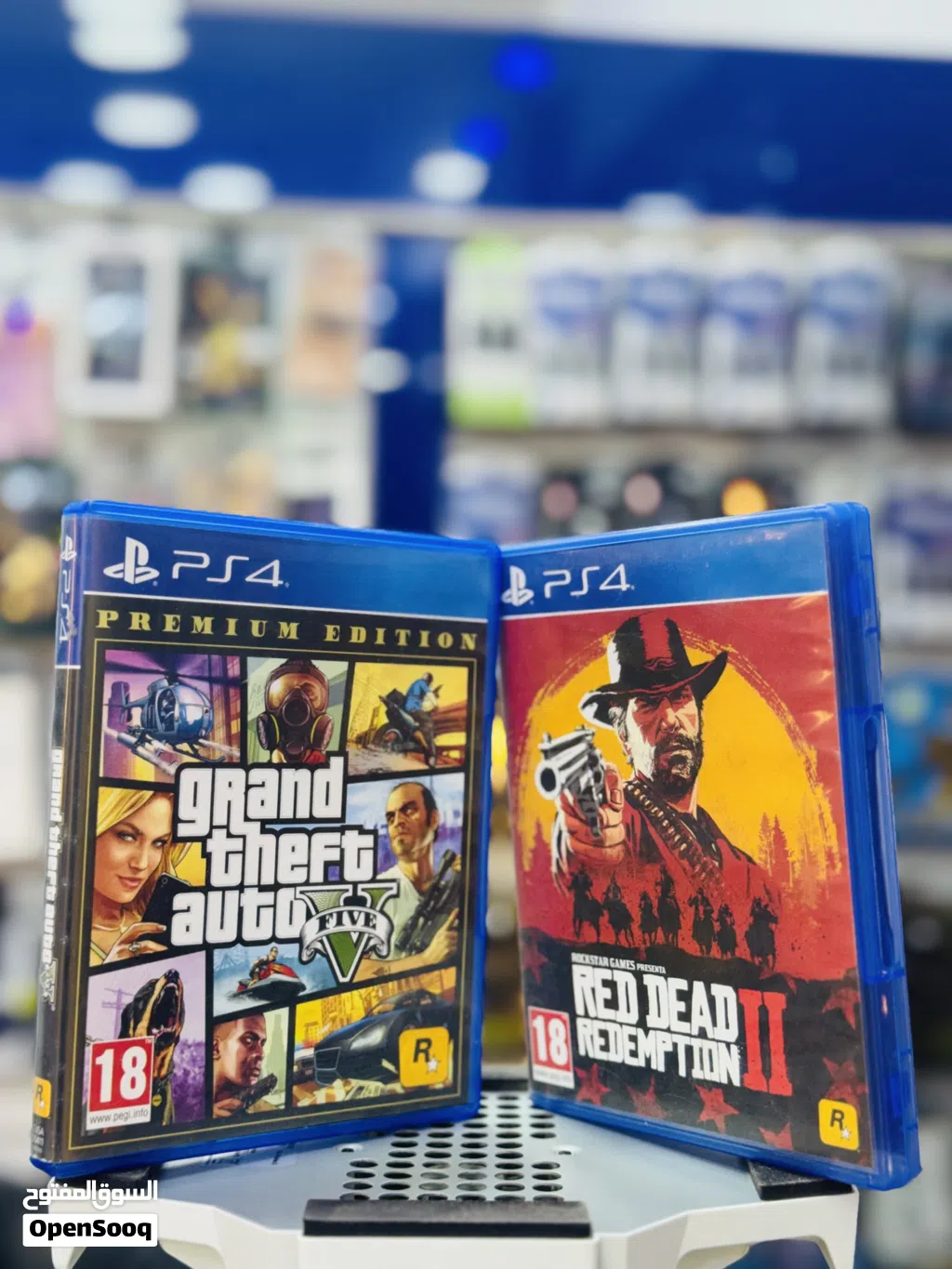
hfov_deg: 30.3
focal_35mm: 48
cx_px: 476
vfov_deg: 39.7
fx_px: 1760
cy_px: 634
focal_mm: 6.76
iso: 64
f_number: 1.78
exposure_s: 1/100
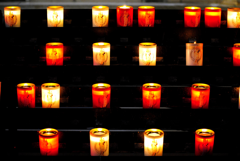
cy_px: 80
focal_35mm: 82
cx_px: 120
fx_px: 551
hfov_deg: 24.6
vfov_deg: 16.6
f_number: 4
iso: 800
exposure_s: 1/15
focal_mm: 55
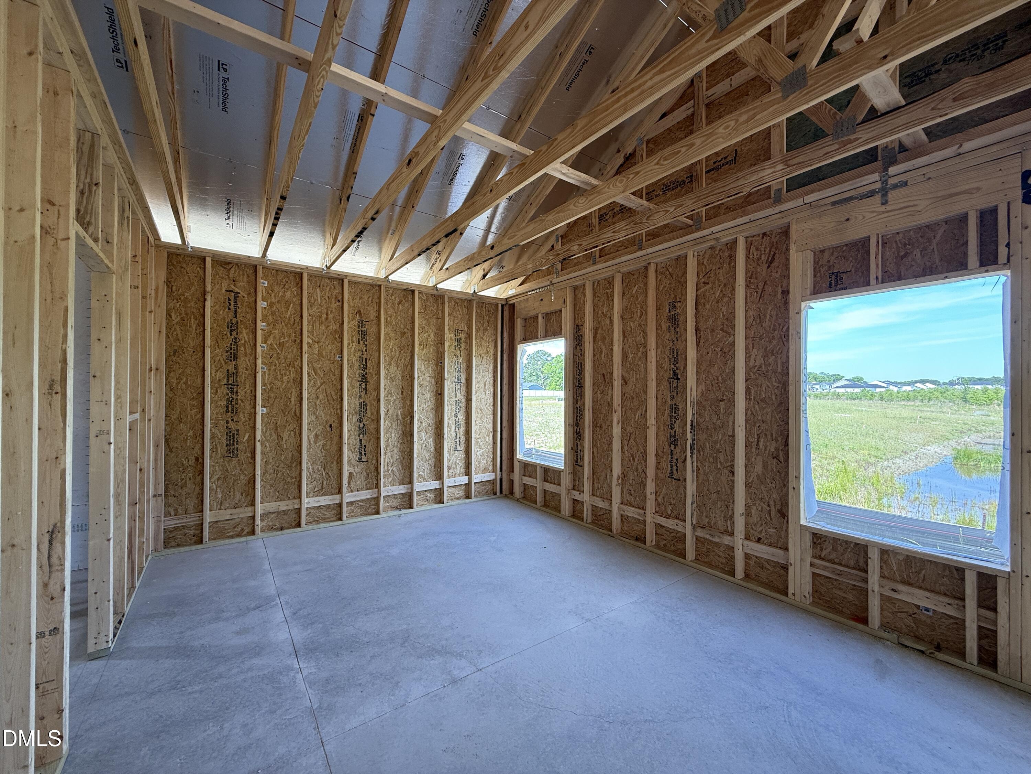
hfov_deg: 102.1
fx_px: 417
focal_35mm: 14
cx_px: 516
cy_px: 387
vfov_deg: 85.7
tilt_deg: +1.0
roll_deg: -0.1
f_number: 2.2
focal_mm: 2.22
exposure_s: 1/107
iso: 64
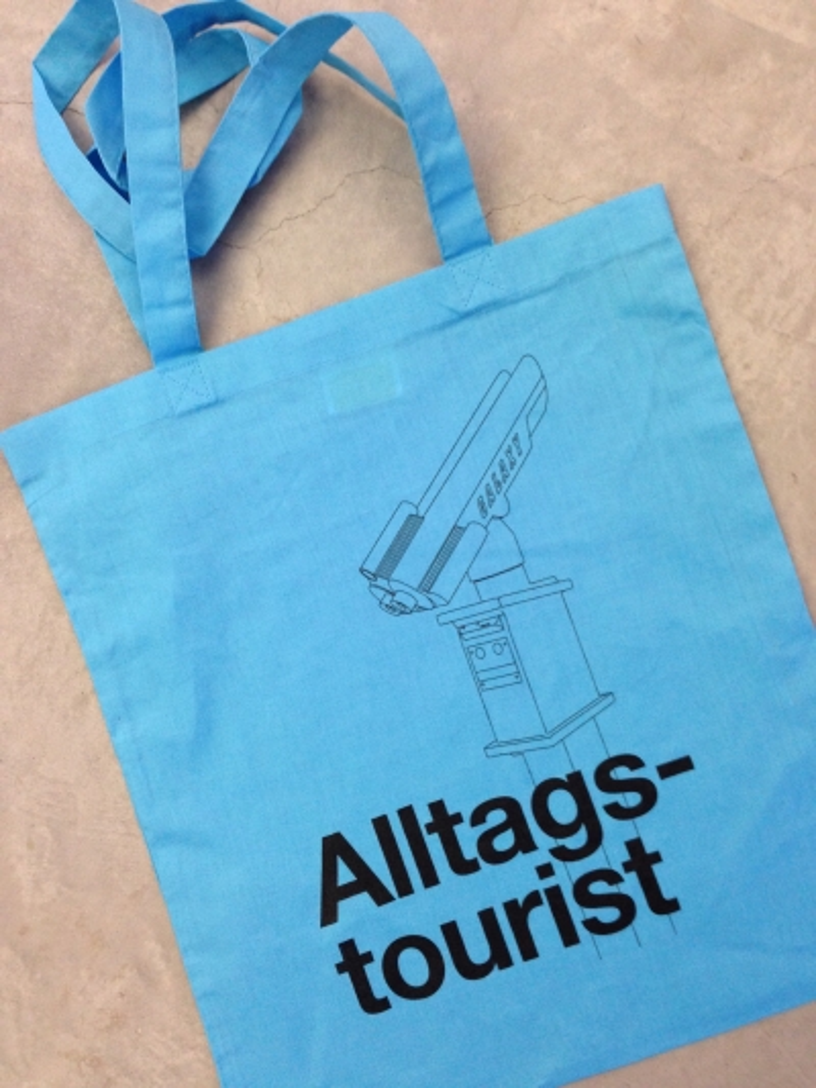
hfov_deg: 43.0
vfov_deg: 55.3
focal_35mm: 33
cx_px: 408
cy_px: 544
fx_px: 1037
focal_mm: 4.12
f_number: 2.4
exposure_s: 1/20
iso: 160
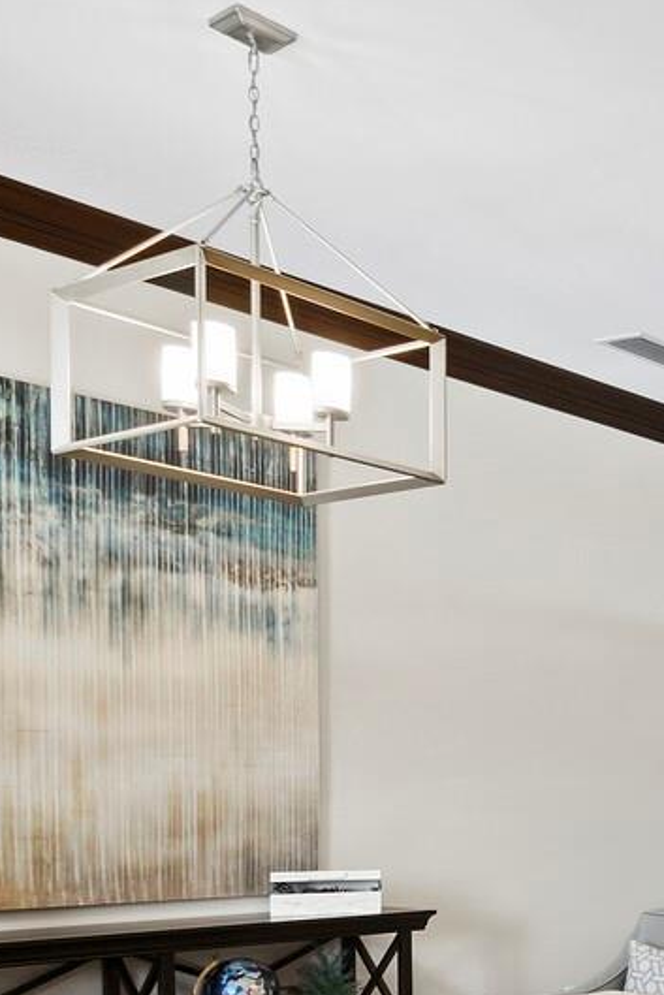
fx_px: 1216
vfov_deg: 42.0
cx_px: 1159
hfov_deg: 21.5
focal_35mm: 44
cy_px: 835
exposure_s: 1/1.67
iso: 400
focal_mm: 7
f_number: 11
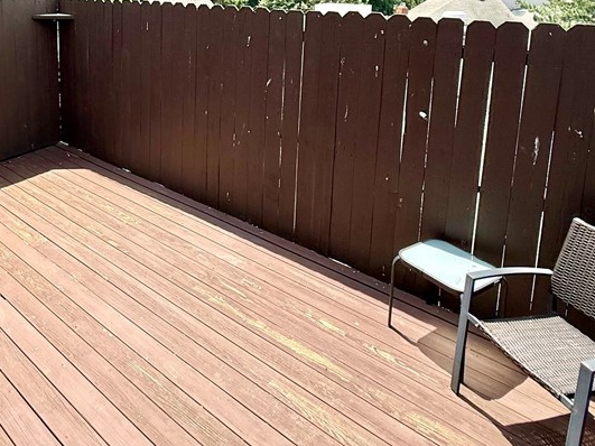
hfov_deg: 61.7
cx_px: 149
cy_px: 34
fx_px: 464
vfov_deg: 45.8
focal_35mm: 27
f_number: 2.2
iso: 64
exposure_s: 1/1464
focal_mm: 2.22
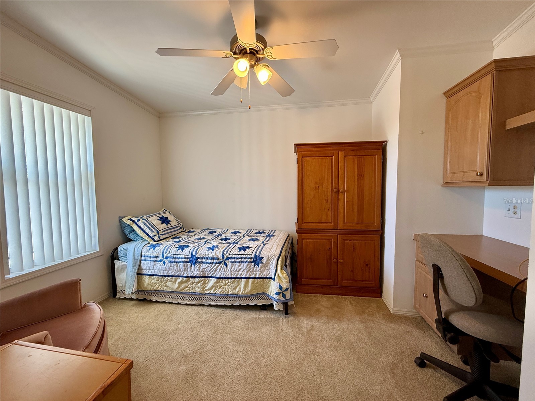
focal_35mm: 14
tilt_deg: -3.1
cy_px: 200
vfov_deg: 85.7
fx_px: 216
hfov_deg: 102.1
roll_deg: +0.2
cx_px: 268
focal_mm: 2.22
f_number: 2.2
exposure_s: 1/120
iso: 200
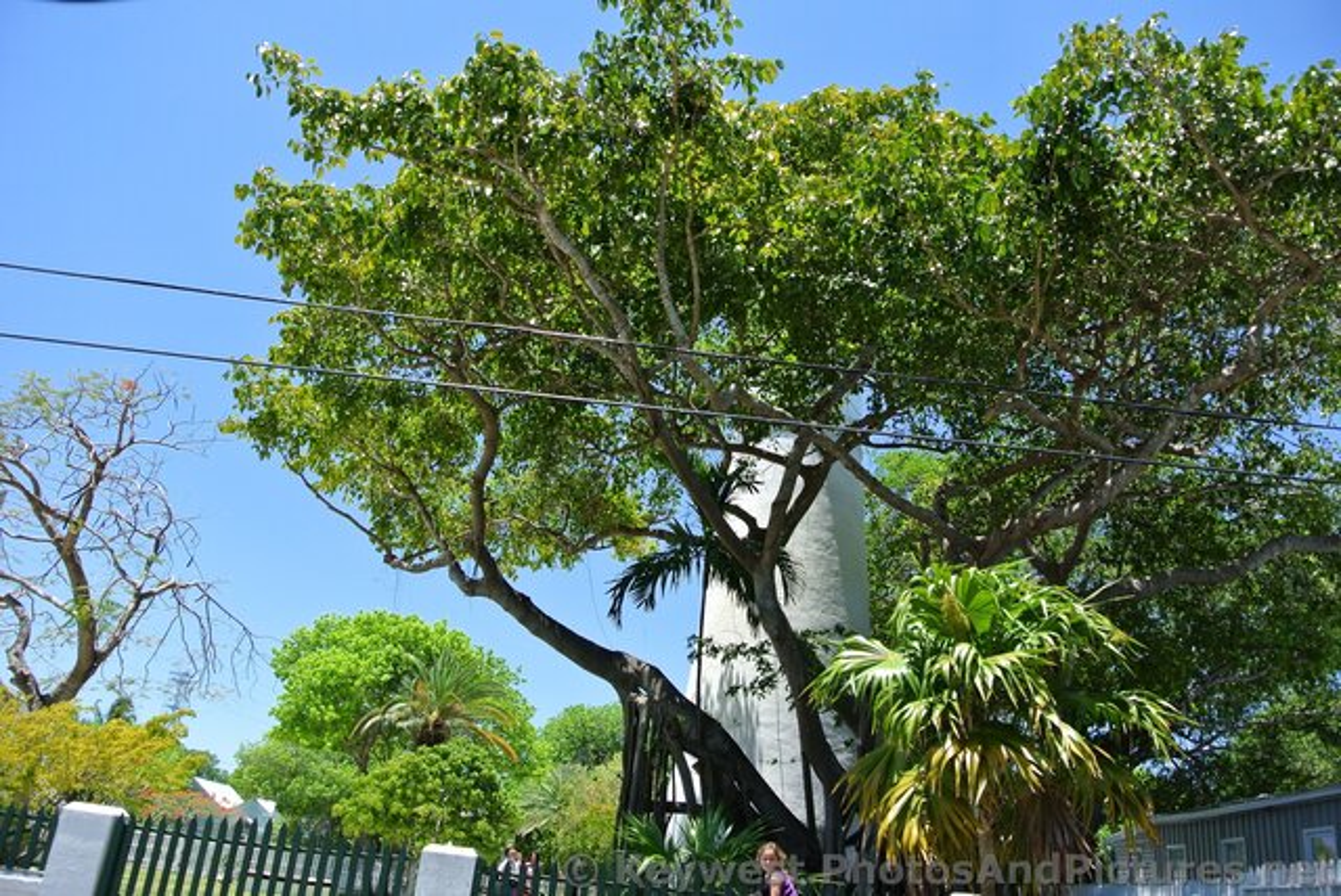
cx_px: 670
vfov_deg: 46.5
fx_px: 1044
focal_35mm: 28
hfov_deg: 65.4
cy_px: 448
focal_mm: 10.7
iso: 100
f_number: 4.5
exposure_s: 1/400
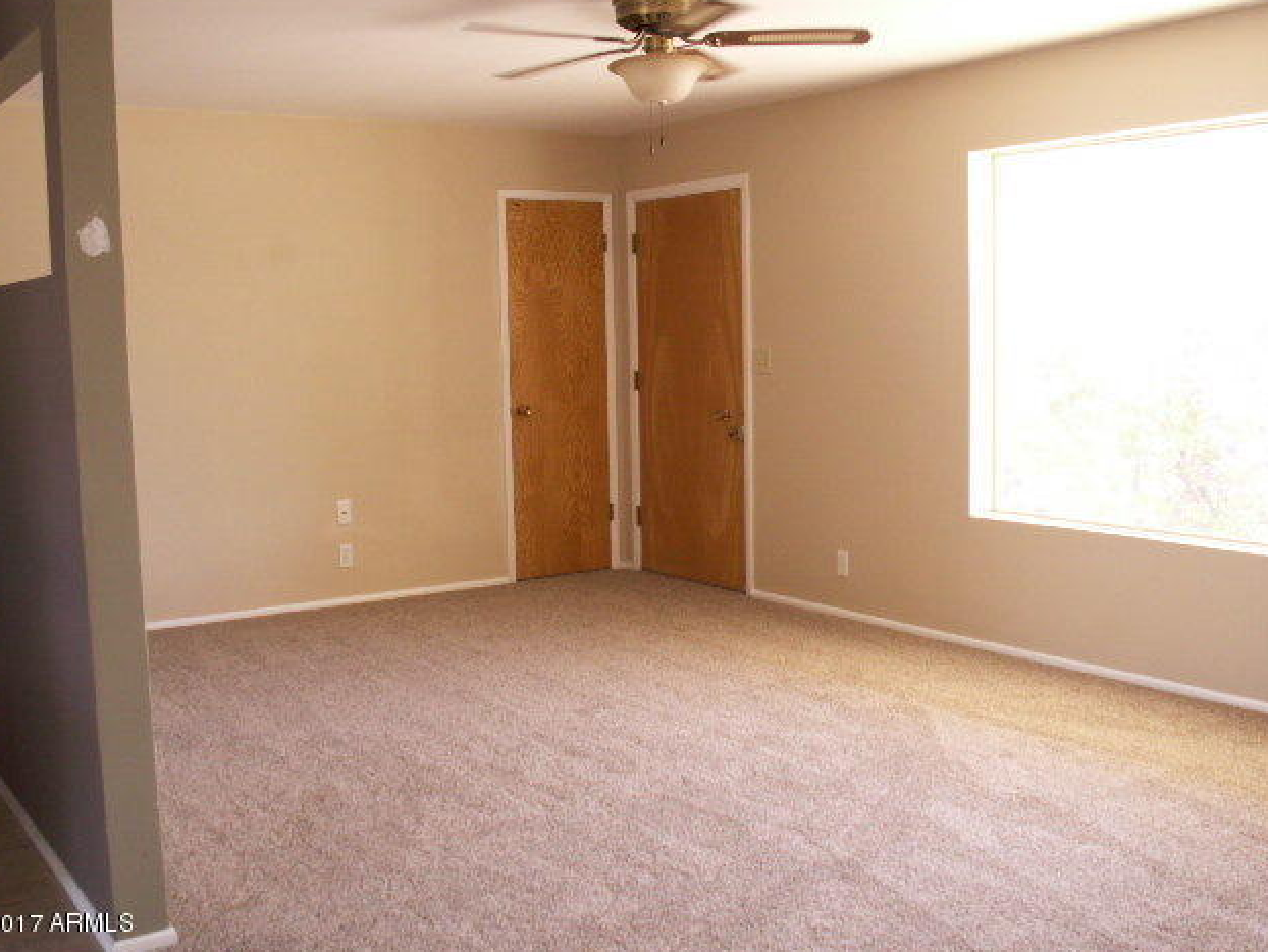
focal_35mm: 36
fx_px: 1319
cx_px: 626
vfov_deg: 39.7
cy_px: 475
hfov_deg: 51.3
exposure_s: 1/40
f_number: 2.8
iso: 80
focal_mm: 5.86
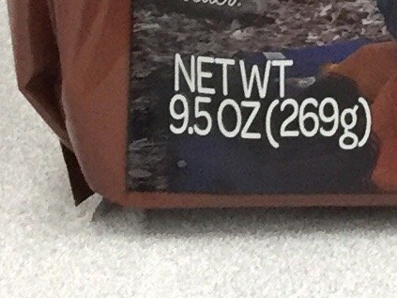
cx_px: 832
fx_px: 2568
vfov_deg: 6.0
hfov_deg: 8.3
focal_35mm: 224
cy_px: -678
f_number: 2.2
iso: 160
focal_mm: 4.15
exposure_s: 1/30
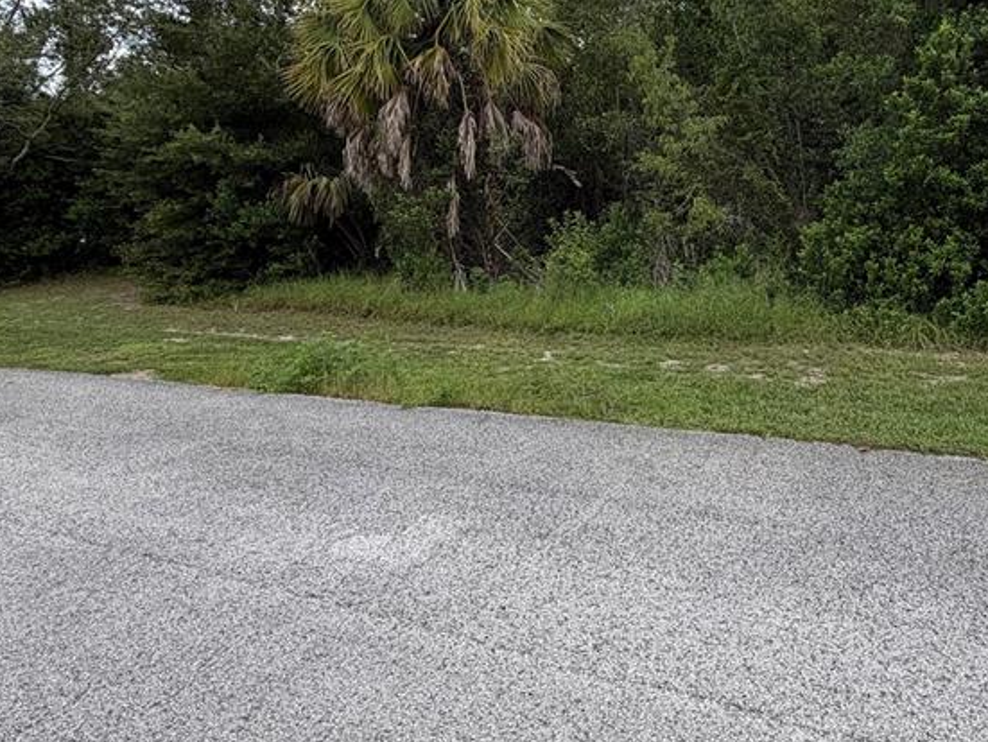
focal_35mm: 26
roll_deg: -0.6
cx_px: 680
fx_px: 743
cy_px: 228
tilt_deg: -2.4
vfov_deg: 51.8
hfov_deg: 65.0
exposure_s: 1/658
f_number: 2.2
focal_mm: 2.22
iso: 40
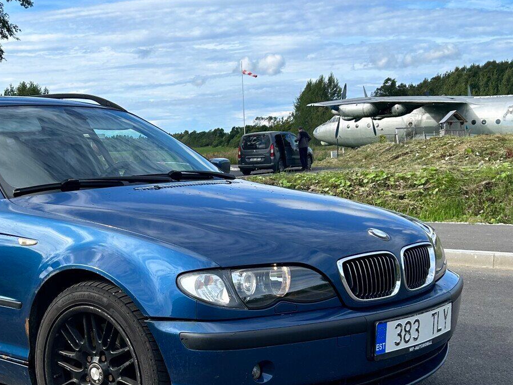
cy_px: 230
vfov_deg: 26.1
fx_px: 830
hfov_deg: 33.9
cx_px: 156
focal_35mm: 56
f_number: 1.5
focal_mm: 5.7
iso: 50
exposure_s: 1/2994
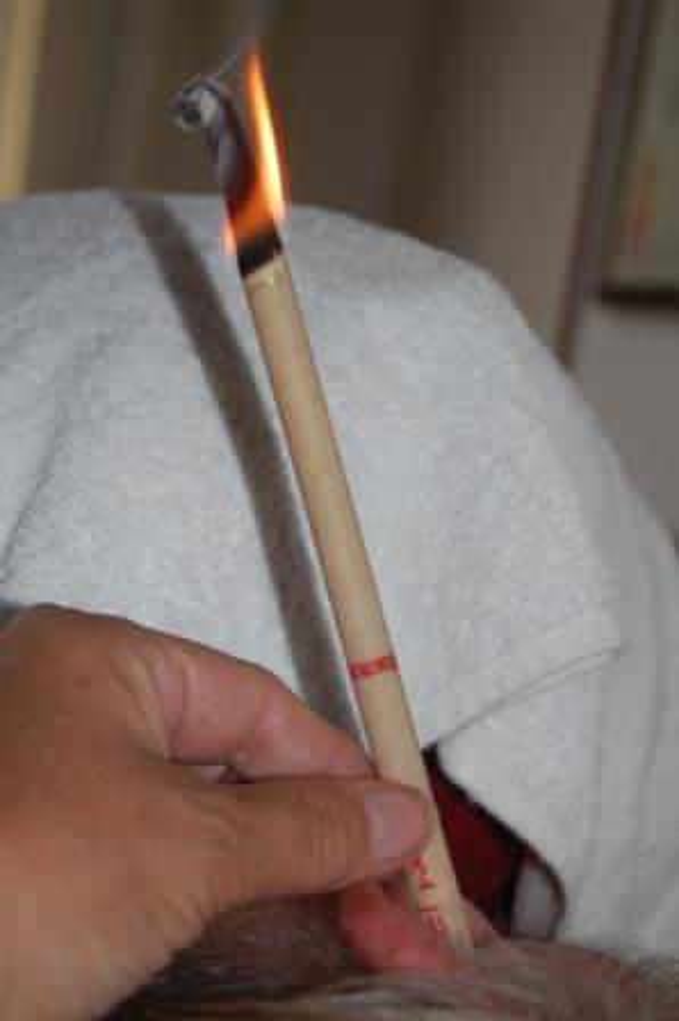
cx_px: 340
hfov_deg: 16.5
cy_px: 510
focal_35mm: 82
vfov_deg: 24.6
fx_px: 2337
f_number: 5.6
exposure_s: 1/60
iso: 400
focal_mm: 55
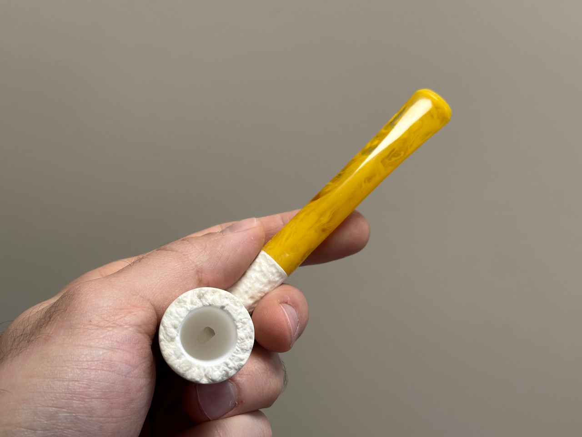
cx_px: 291
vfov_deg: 30.3
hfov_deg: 39.7
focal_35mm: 48
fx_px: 807
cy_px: 218
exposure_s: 1/100
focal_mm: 6.86
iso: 64
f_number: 1.78
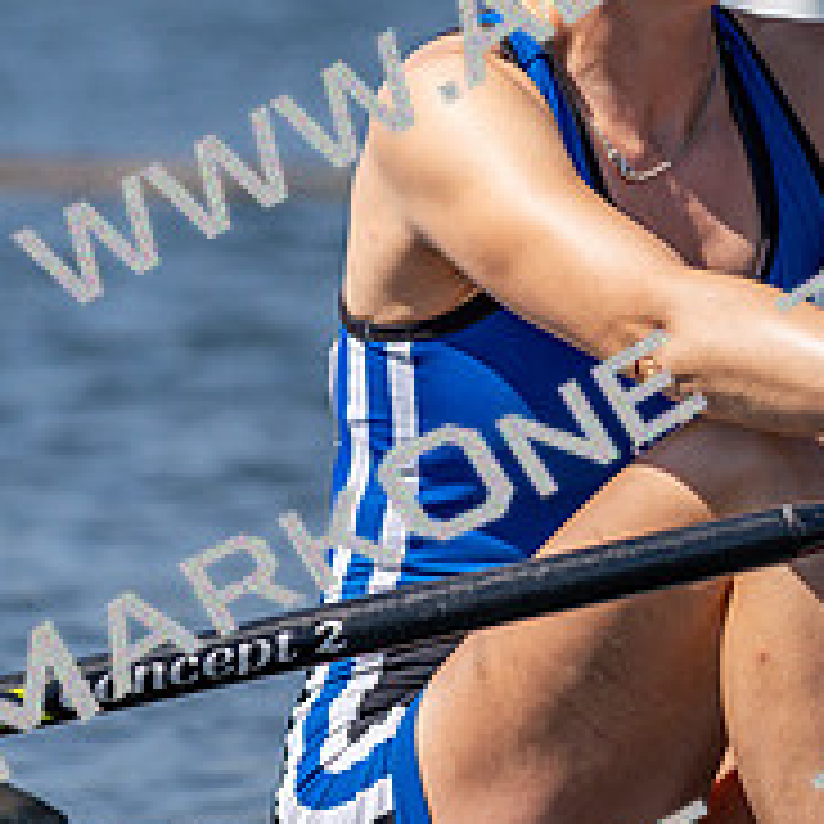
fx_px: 18017
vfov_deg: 2.6
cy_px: 317
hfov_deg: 2.6
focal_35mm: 669
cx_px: 572
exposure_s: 1/2000
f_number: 5.6
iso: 200
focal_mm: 248
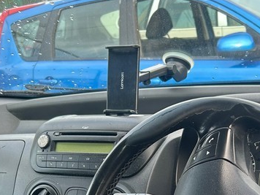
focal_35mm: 73
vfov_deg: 19.0
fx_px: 548
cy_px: 237
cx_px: 156
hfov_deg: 26.6
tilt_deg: -22.4
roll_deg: +8.0
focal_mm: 5.7
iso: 40
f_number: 1.5
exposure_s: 1/121
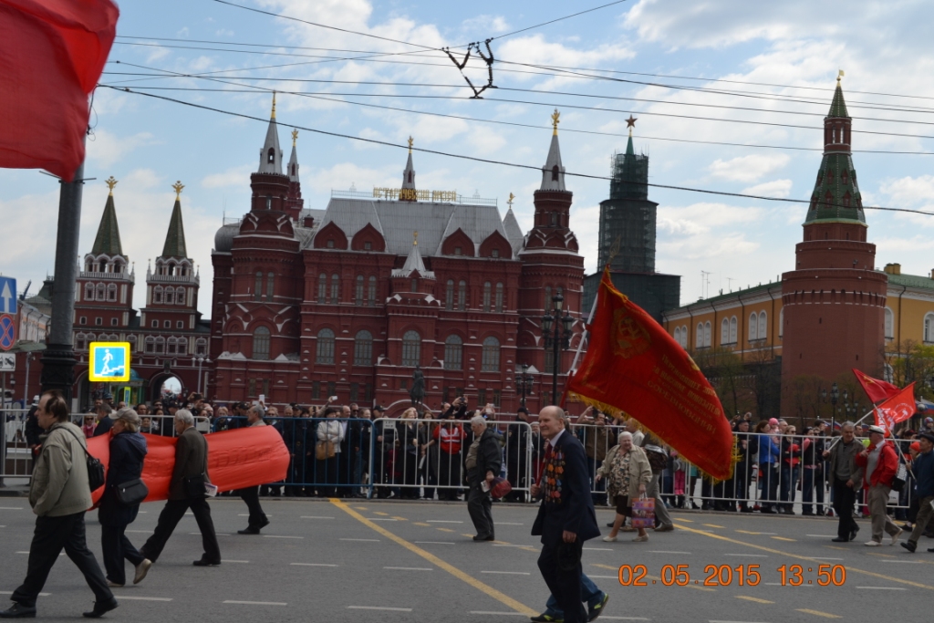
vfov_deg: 25.1
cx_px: 467
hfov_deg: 36.9
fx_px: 1401
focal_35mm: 54
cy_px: 312
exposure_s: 1/200
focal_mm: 36
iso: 100
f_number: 8
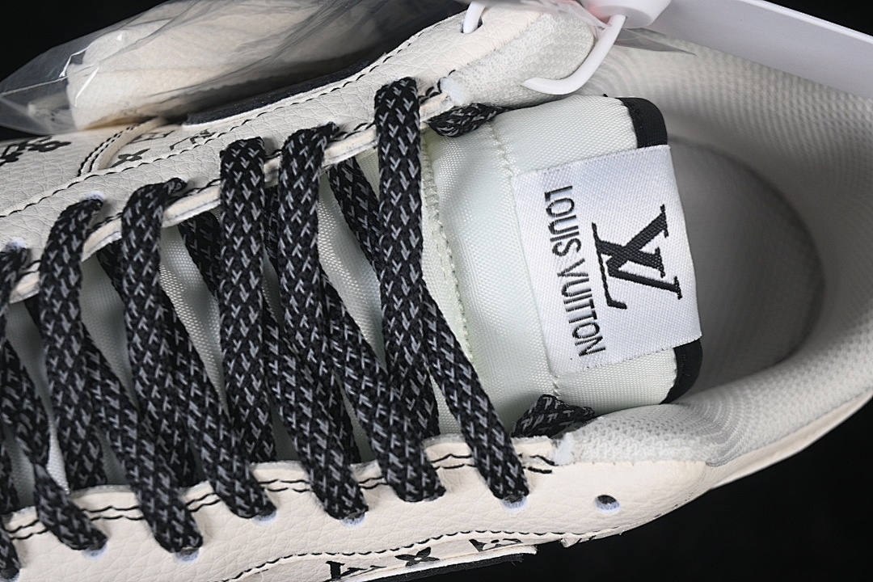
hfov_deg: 27.0
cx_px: 436
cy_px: 291
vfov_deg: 18.2
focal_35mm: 75
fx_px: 1819
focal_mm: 50
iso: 160
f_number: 7.1
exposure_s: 1/80
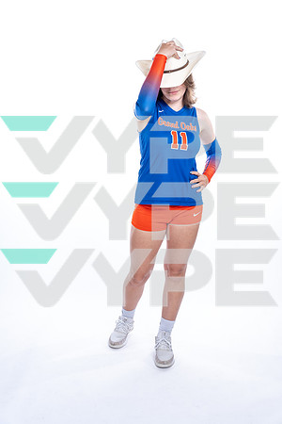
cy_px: 212
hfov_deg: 29.2
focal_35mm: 46
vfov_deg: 42.7
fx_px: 540
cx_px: 141
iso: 400
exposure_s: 1/250
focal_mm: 46
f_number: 5.6
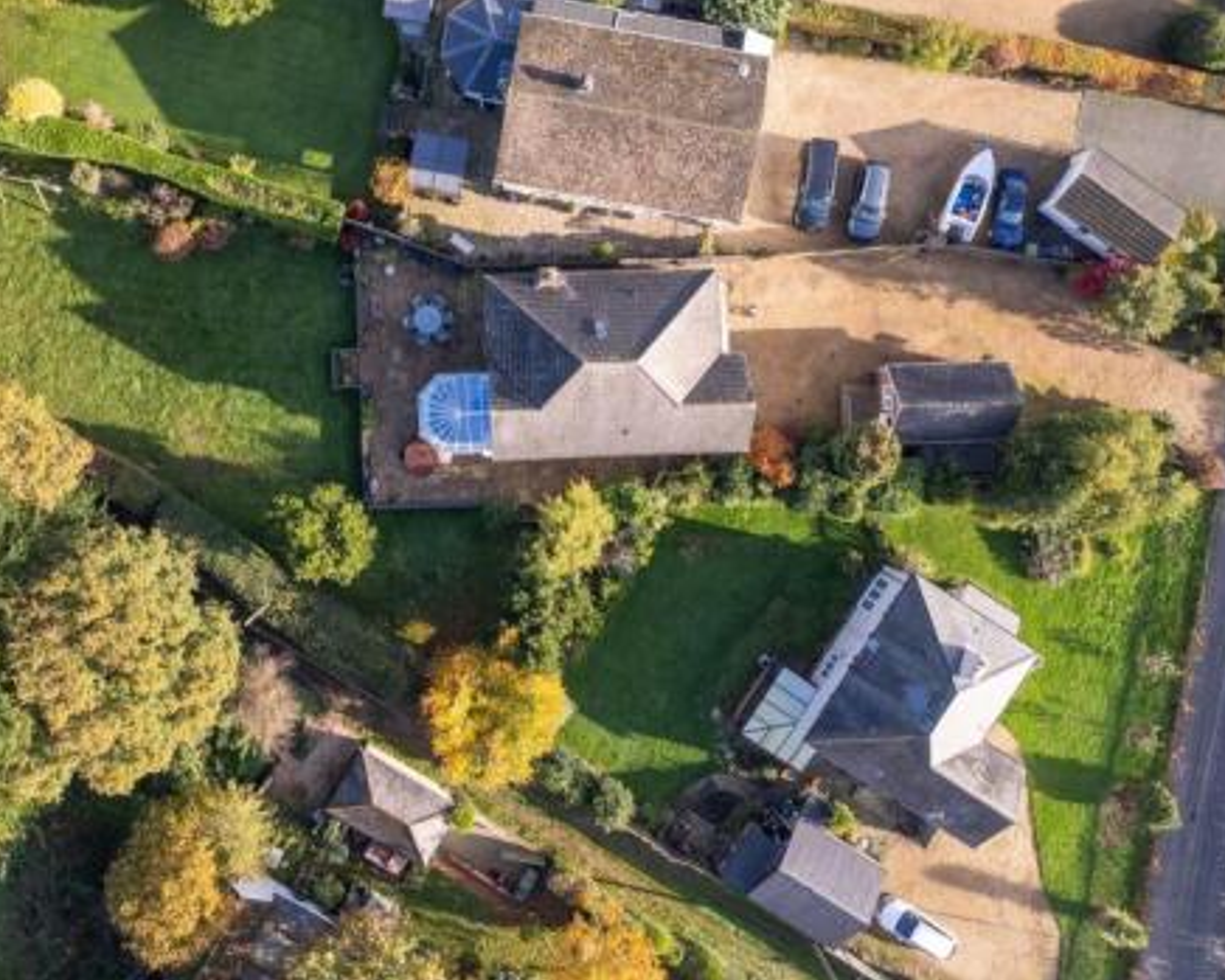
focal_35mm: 31
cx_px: 496
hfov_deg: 56.8
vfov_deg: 46.8
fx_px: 1124
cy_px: 383
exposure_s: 1/100
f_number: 2.8
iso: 100
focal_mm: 8.38
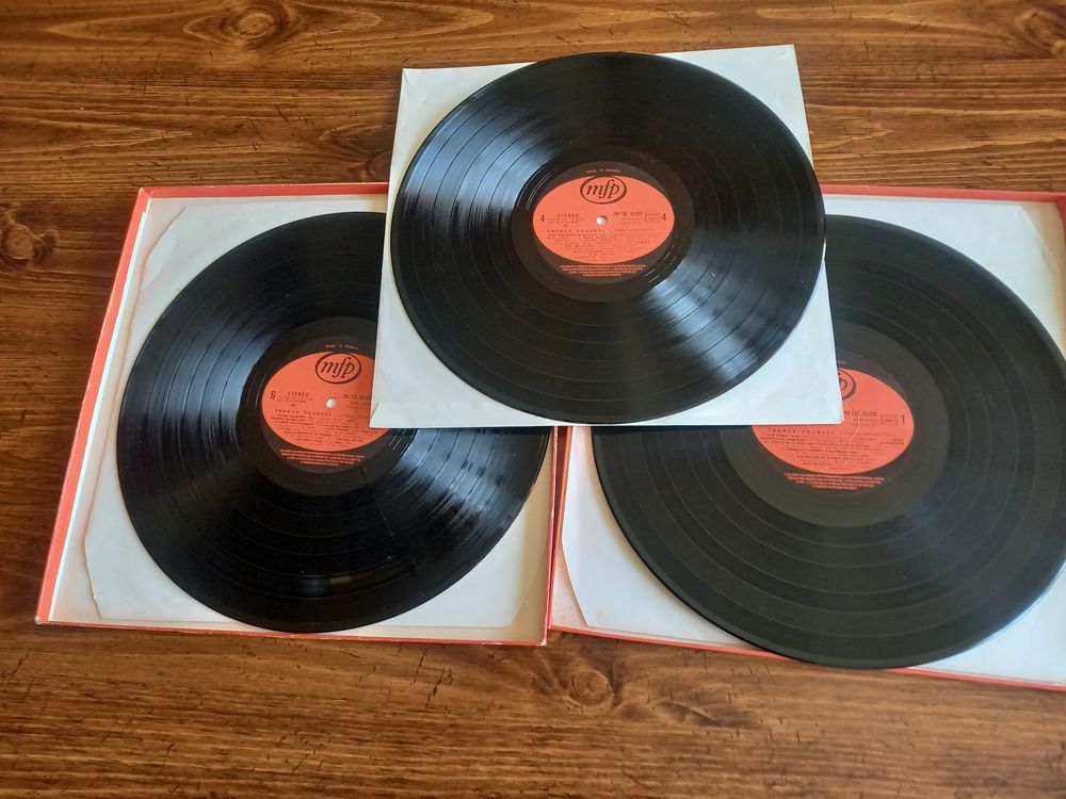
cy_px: 400
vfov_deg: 54.9
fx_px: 770
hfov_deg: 69.4
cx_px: 533
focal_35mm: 25
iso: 250
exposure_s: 1/50
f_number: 1.8
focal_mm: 4.65
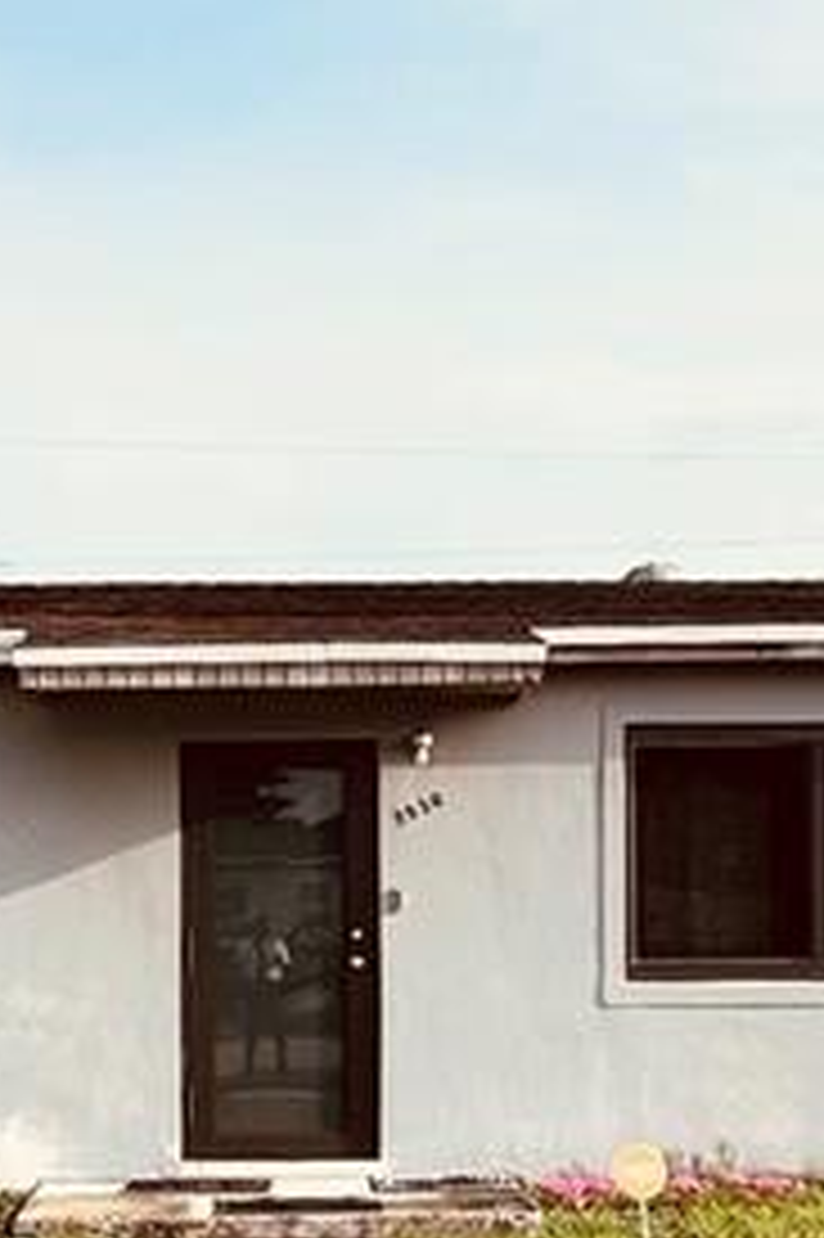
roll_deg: +1.4
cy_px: 927
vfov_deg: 33.3
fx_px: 2028
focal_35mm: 59
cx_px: 261
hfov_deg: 22.8
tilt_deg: +1.6
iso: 32
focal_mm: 1.57
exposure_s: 1/1206
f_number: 1.8
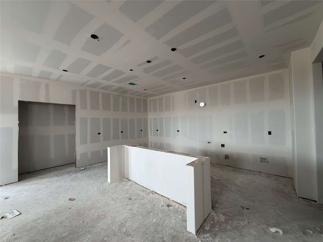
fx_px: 131
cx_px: 162
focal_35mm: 14
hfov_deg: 102.1
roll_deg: +1.3
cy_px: 121
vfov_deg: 85.7
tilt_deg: +0.6
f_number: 2.2
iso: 250
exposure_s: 1/121
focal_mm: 2.22
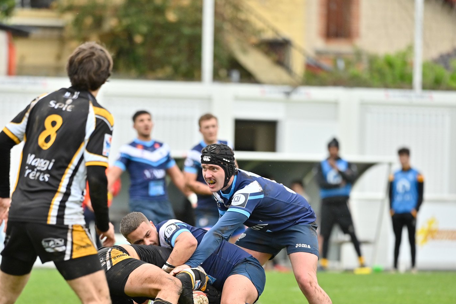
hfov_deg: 4.6
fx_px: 5674
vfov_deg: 3.1
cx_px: 184
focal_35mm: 448
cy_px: 213
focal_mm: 310
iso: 1000
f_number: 4
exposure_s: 1/1600
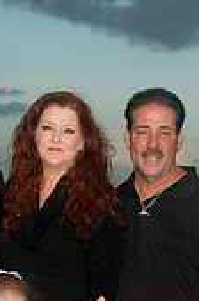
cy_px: 315
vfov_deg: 14.4
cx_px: 44
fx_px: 1166
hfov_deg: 9.7
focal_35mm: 140
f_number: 5.6
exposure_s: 1/125
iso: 100
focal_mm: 35
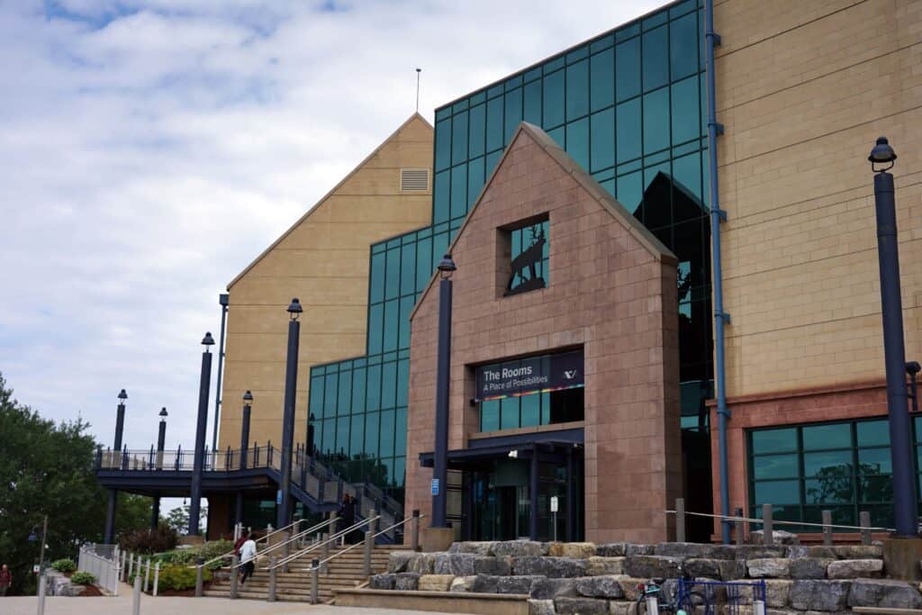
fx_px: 1076
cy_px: 308
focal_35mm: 42
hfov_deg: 46.4
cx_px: 461
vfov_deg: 31.9
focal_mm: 42
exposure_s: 1/2500
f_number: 4
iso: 160
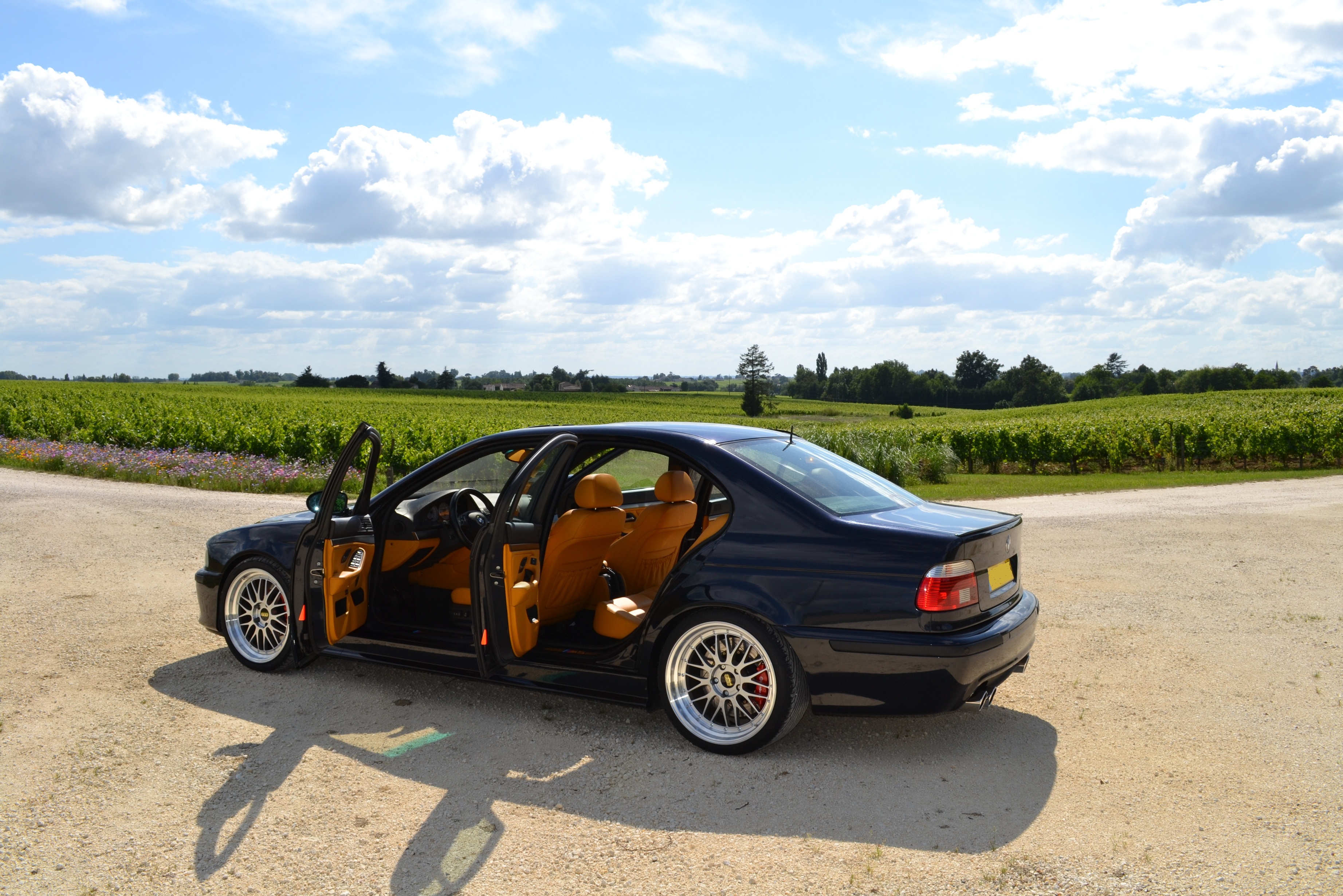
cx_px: 672
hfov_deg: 61.9
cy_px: 448
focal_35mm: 30
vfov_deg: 43.6
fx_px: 1119
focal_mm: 20
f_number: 10
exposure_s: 1/200
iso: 100
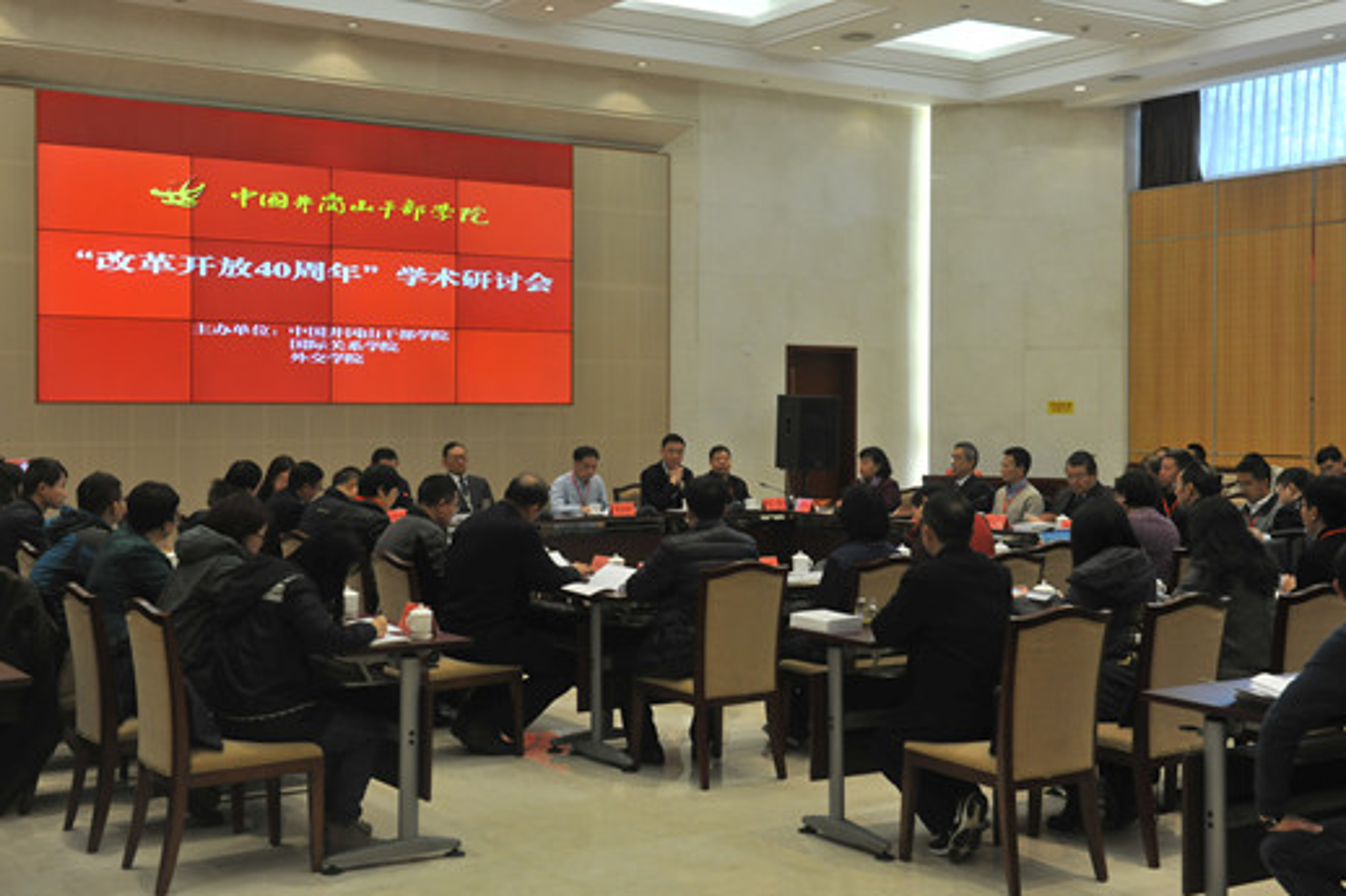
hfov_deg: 41.9
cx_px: 683
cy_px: 418
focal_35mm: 47
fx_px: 1757
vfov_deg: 28.6
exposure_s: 1/80
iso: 640
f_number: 4.5
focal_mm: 42
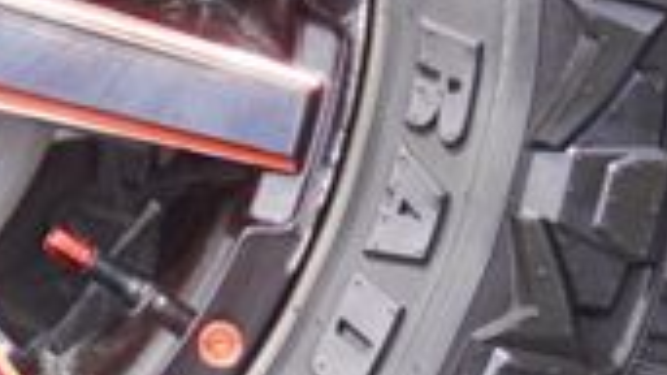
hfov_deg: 6.0
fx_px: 6311
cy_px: -129
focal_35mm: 357
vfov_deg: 3.4
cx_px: -402
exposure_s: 1/60
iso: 100
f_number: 5.6
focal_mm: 38
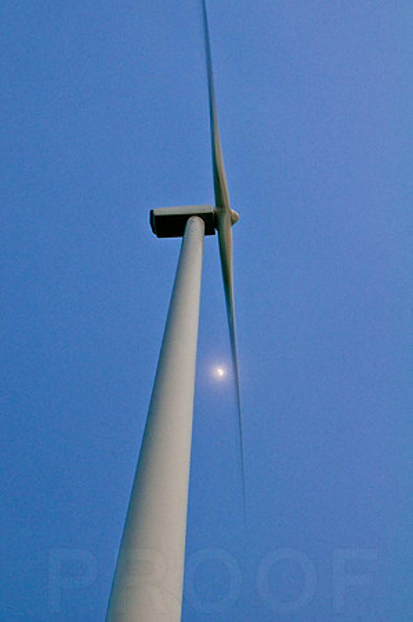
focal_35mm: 36
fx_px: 621
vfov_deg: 53.2
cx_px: 206
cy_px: 311
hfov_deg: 36.8
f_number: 13
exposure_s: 3
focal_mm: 24
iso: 200
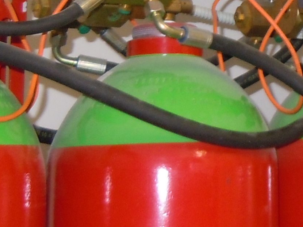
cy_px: -44
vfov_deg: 12.3
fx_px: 1033
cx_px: 330
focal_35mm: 118
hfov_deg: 16.2
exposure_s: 1/30
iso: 200
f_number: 3.5
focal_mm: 5.4
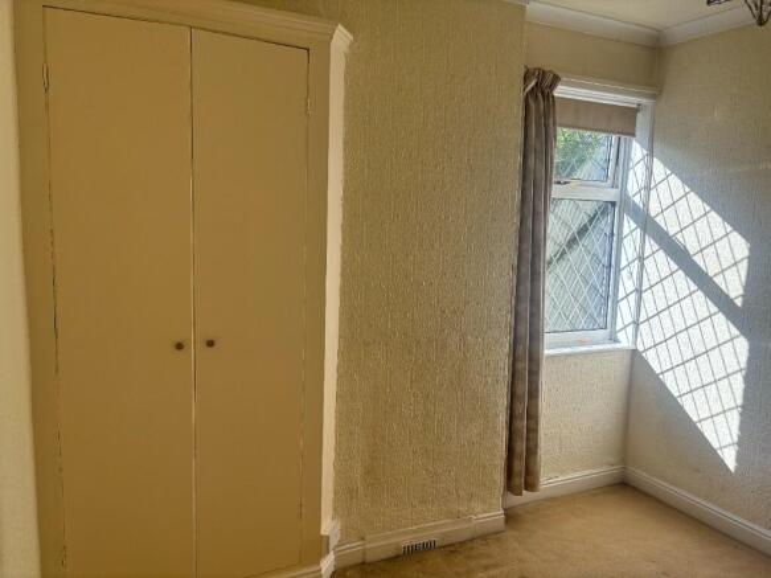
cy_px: 289
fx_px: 579
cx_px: 386
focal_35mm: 26
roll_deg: -1.6
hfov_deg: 67.3
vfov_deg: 53.0
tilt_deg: -8.1
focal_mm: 5.96
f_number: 1.6
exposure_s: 1/416
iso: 50
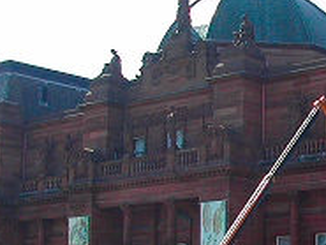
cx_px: 315
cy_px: 233
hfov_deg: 18.3
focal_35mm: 105
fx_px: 989
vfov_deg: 13.9
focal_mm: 8
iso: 100
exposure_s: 1/91
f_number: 7.6
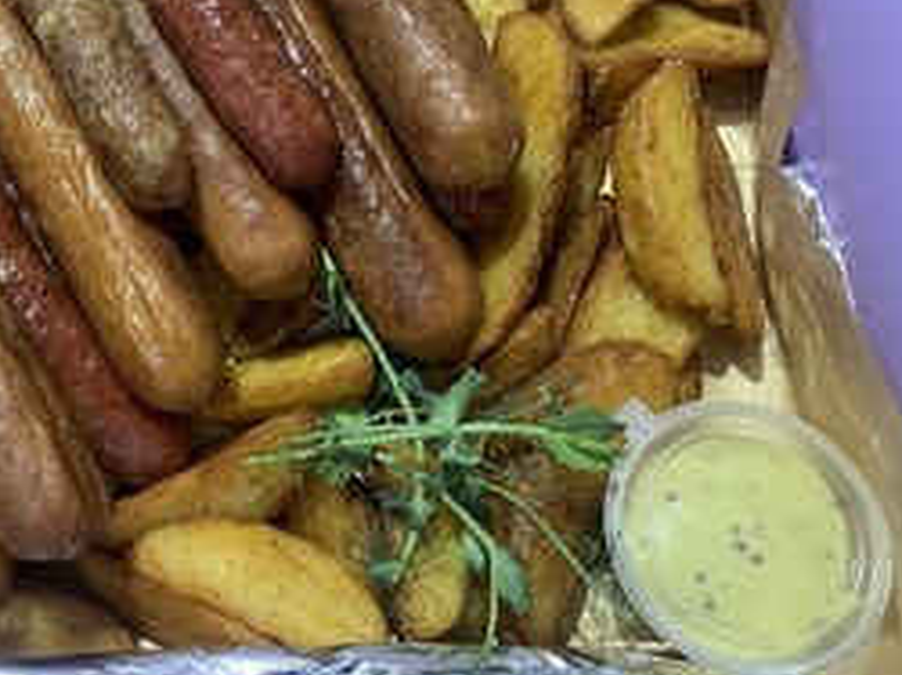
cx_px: 133
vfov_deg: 28.1
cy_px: 83
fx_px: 1302
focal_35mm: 50
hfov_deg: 36.4
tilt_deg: -71.8
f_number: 1.8
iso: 200
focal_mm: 4.25
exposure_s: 1/50
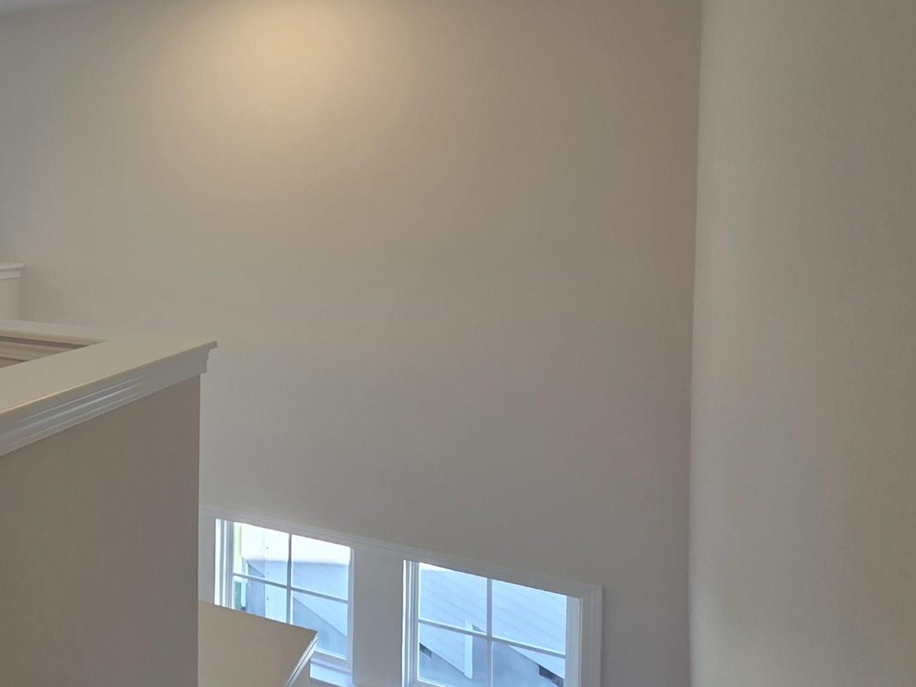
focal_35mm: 31
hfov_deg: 44.4
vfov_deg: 44.8
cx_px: -95
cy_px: 233
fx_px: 820
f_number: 1.9
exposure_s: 1/120
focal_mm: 2.2
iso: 125
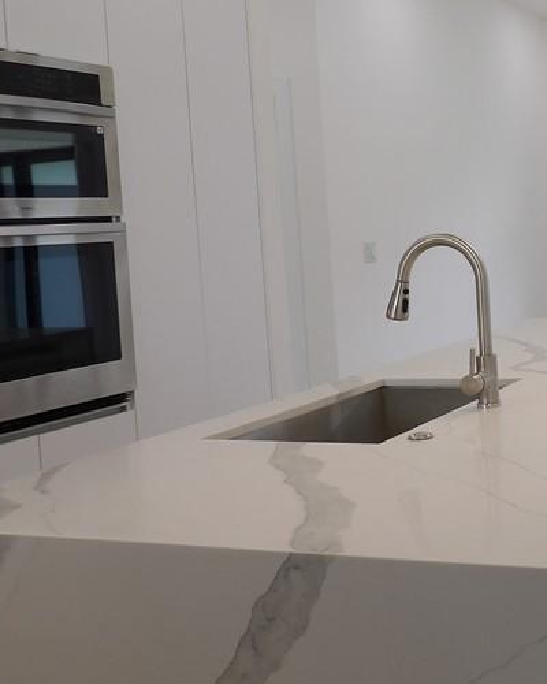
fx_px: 971
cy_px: 261
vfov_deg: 38.6
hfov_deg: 28.2
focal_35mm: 48
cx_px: 624
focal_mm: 4.3
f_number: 3.2
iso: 100
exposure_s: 1/49
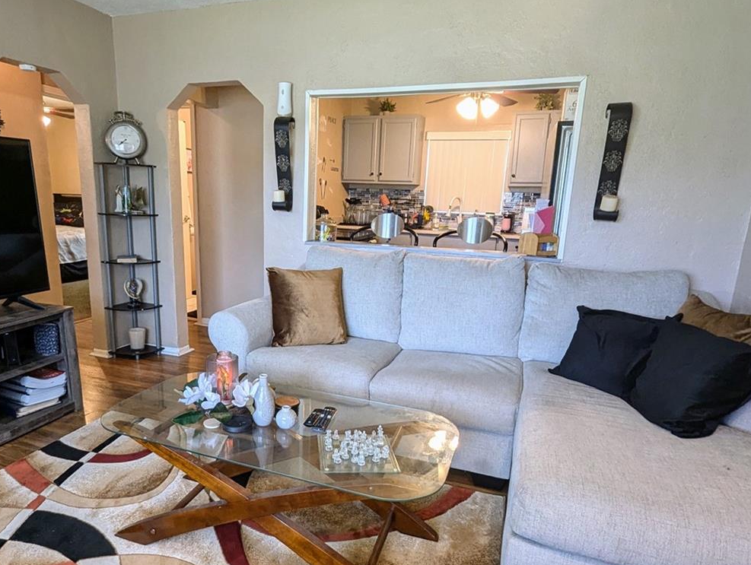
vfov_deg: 63.5
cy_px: 307
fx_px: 456
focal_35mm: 21
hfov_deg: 78.5
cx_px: 327
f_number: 2.2
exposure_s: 1/24
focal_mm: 1.95
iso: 95
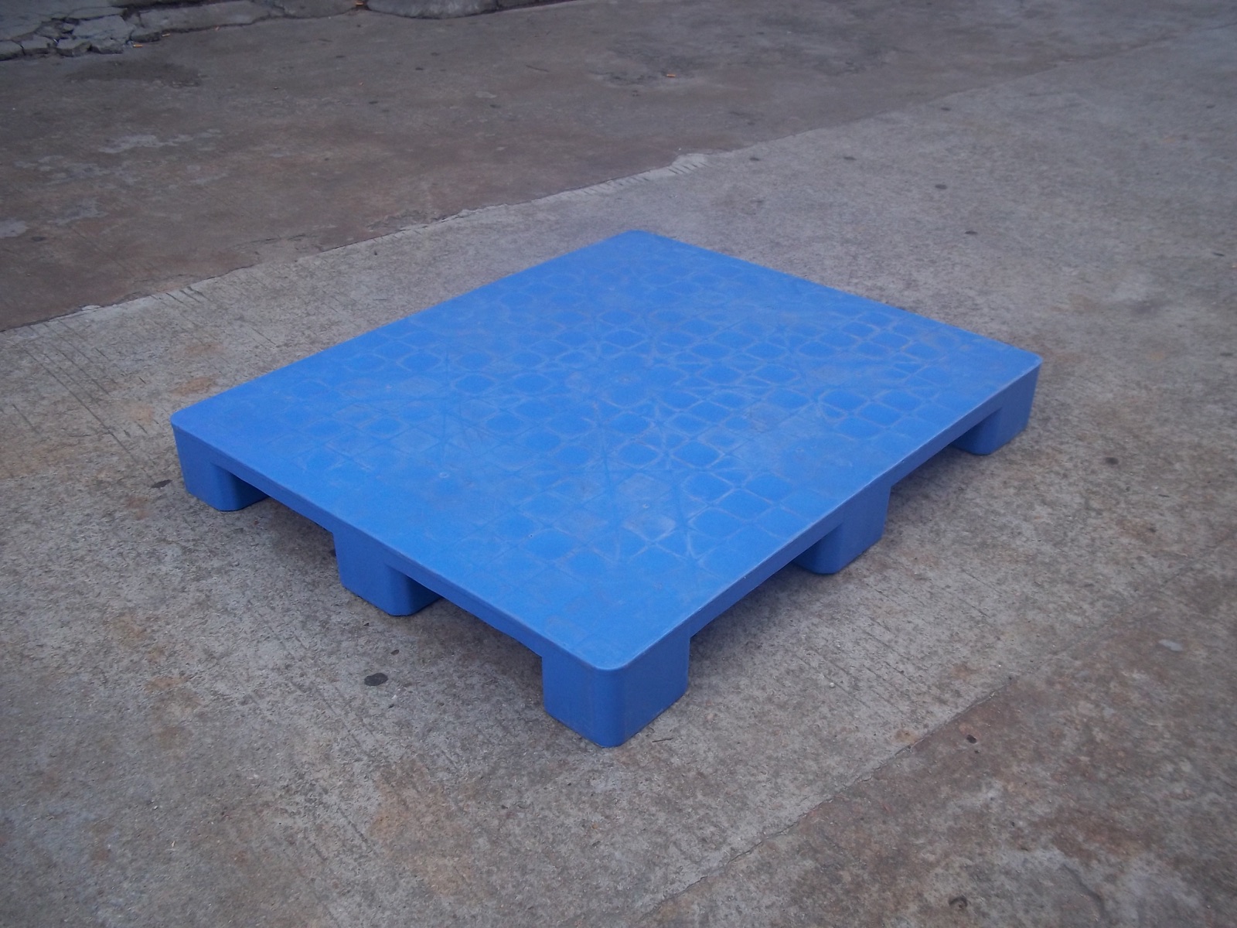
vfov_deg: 39.7
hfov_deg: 51.4
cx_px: 618
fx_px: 1286
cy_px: 464
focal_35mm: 36
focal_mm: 6.5
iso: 80
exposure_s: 1/50
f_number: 3.1
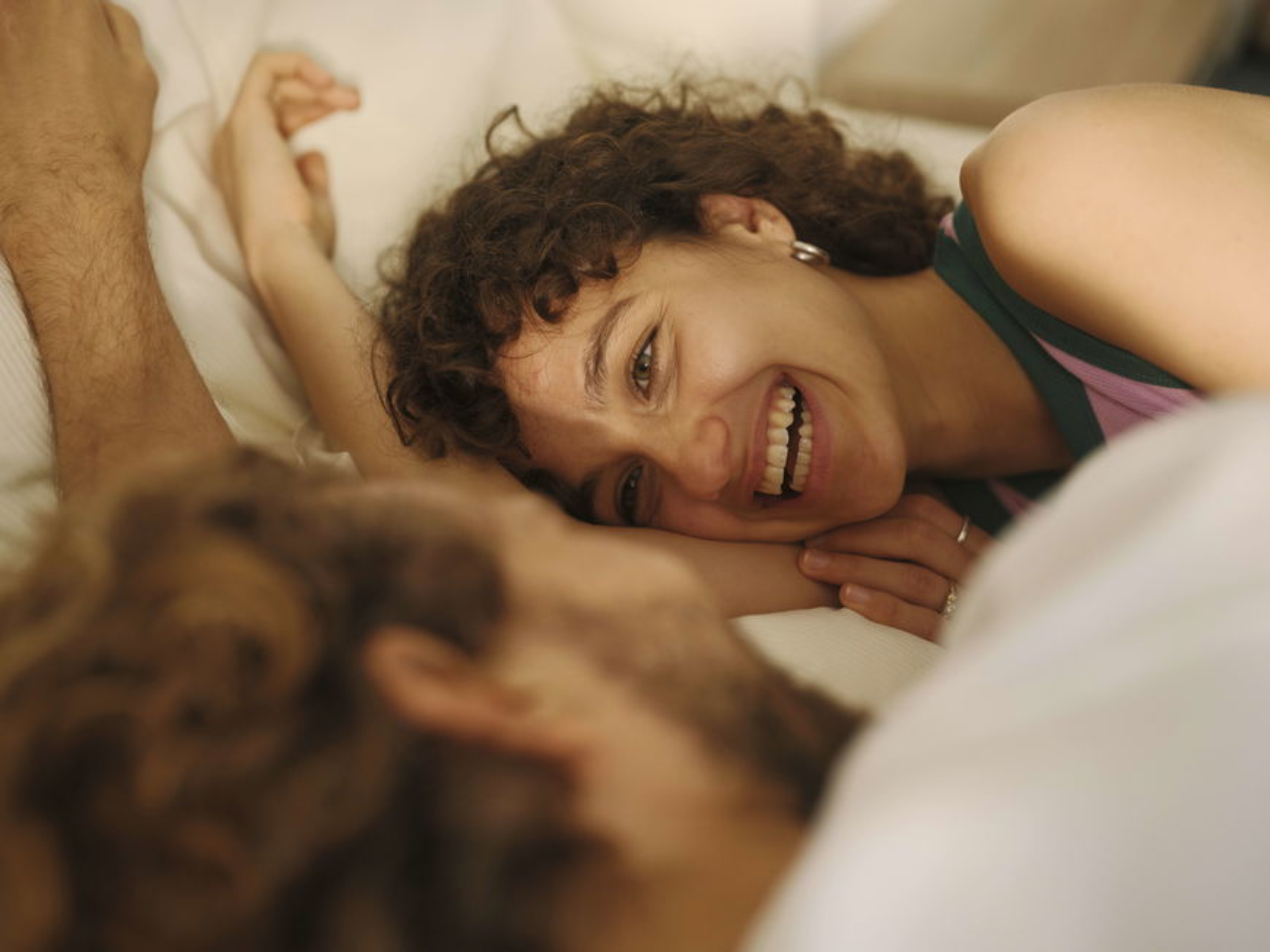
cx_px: 635
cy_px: 476
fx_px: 1614
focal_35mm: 44
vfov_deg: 32.9
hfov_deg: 43.0
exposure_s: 1/500
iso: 2000
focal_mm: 55
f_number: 2.5
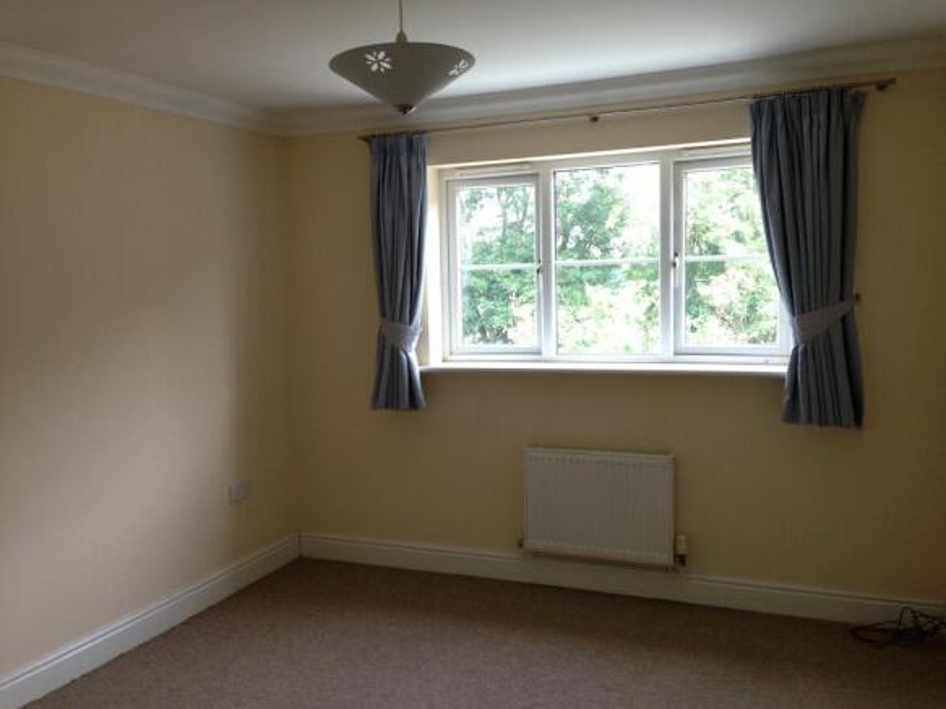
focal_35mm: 33
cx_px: 473
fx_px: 902
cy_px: 354
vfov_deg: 42.9
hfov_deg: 55.4
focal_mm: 4.13
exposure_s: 1/120
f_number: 2.4
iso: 125
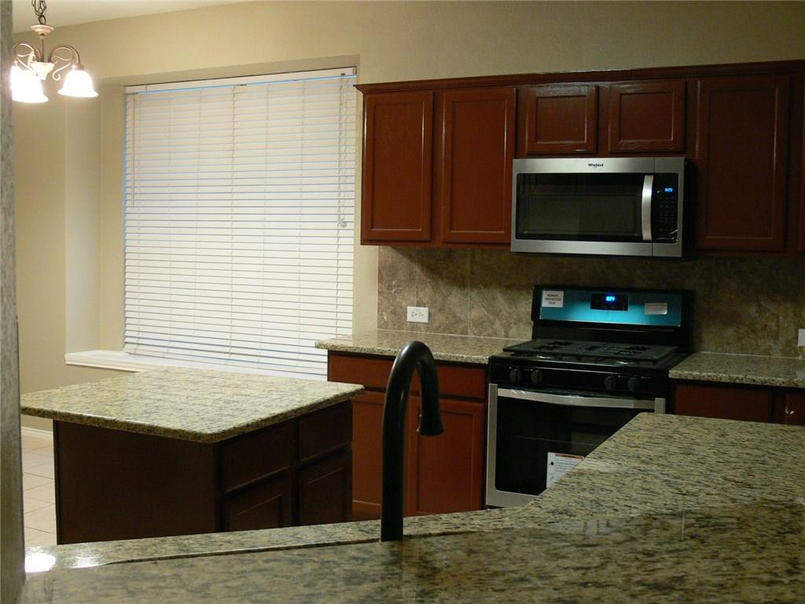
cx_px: 402
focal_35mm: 39
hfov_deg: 47.9
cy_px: 302
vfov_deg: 36.8
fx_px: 907
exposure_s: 1/13
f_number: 2.8
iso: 200
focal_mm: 8.1
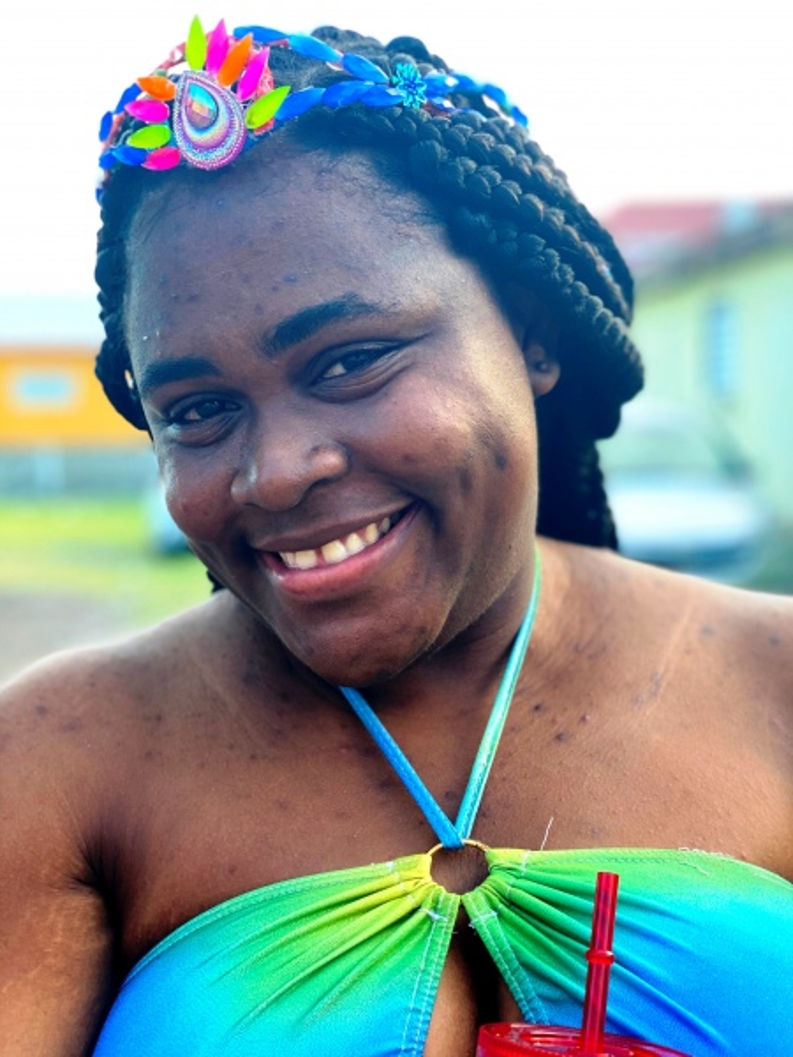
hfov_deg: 28.0
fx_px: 1588
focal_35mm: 52
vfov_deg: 36.8
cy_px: 528
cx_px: 396
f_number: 2
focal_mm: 6
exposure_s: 1/122
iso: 32
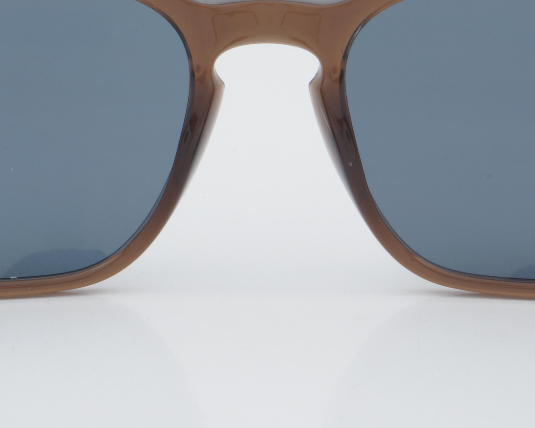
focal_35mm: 156
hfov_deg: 12.4
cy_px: 121
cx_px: 269
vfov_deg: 9.9
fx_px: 2469
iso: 100
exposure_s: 1/3
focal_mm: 55
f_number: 32
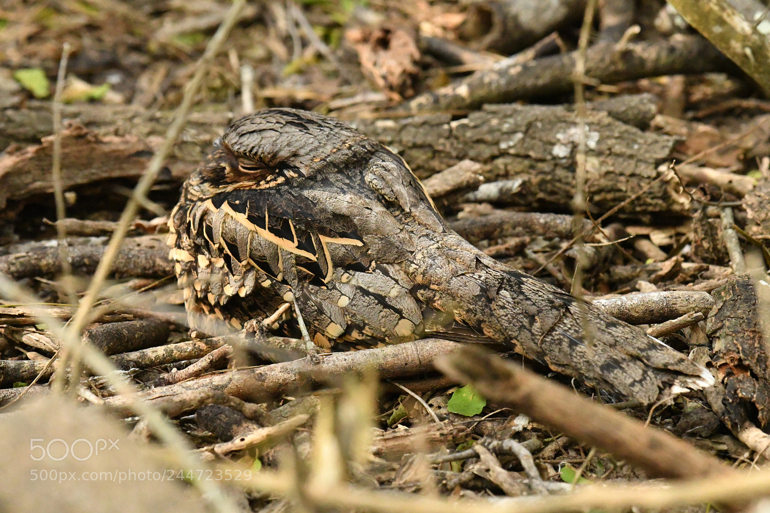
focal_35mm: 420
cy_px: 256
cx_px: 385
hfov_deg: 4.9
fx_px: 8981
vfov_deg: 3.3
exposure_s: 1/2000
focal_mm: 280
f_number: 7.1
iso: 10000
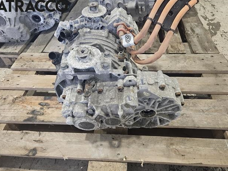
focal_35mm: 24
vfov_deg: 56.8
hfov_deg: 71.6
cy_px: 88
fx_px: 158
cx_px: 115
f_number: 1.8
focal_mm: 5.4
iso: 160
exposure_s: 1/100
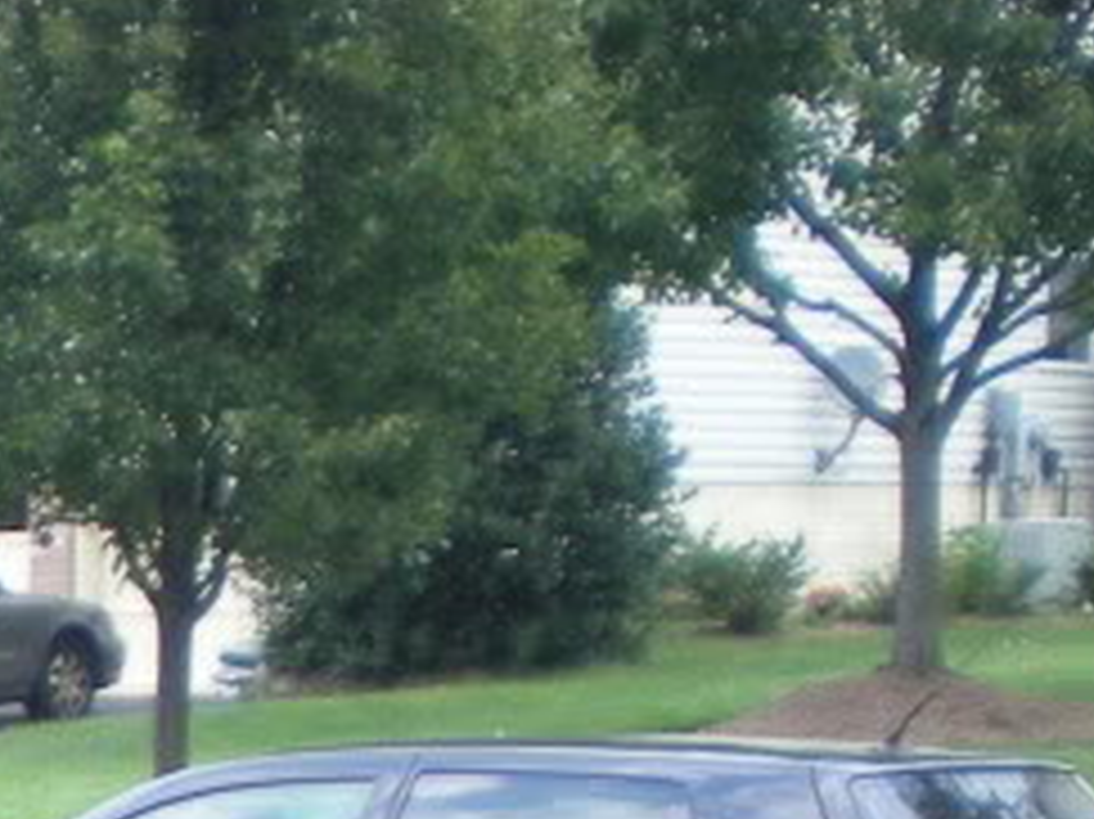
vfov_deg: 8.7
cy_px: 1710
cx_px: -851
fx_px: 5054
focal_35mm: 160
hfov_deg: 11.5
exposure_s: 1/162
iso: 133
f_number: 3.1
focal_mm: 6.3
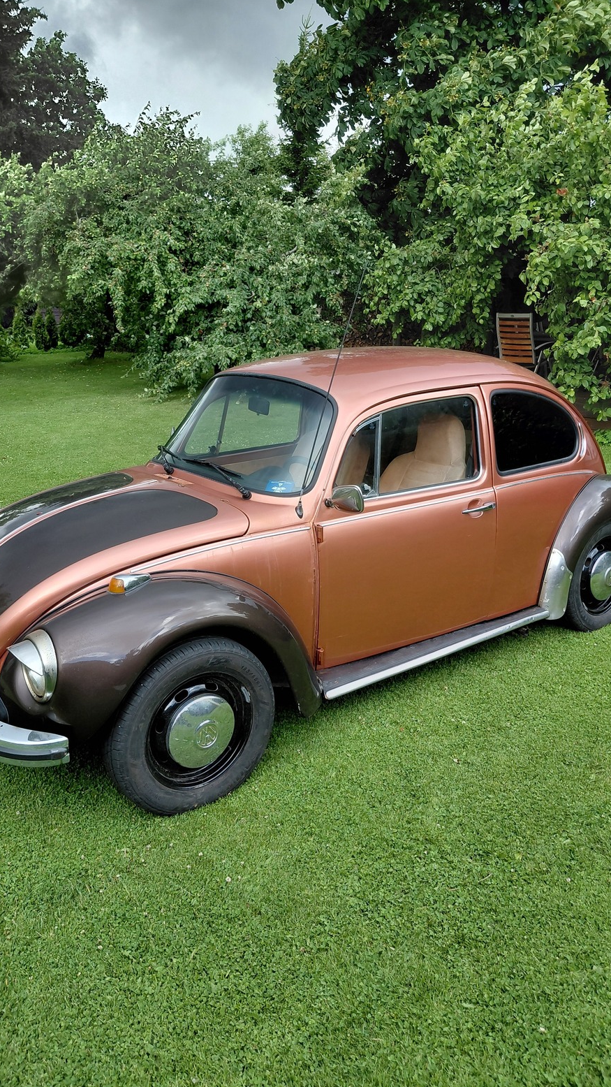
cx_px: 277
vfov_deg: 67.9
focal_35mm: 28
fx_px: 807
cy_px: 538
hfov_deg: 41.4
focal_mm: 4.69
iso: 50
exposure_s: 1/311
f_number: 1.8
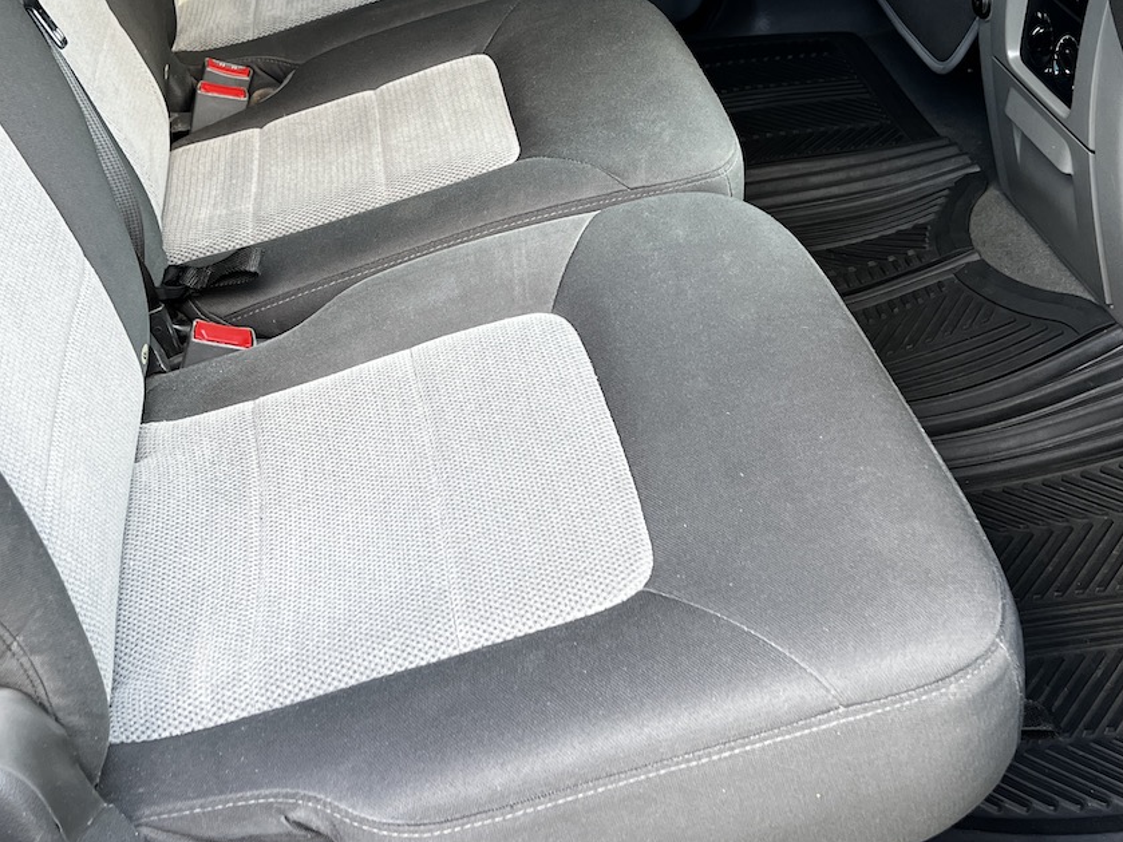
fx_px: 1622
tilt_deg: -26.3
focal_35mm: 50
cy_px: 123
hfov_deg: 38.0
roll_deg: +3.4
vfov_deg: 28.2
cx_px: 437
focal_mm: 5.7
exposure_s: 1/121
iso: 100
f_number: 1.5
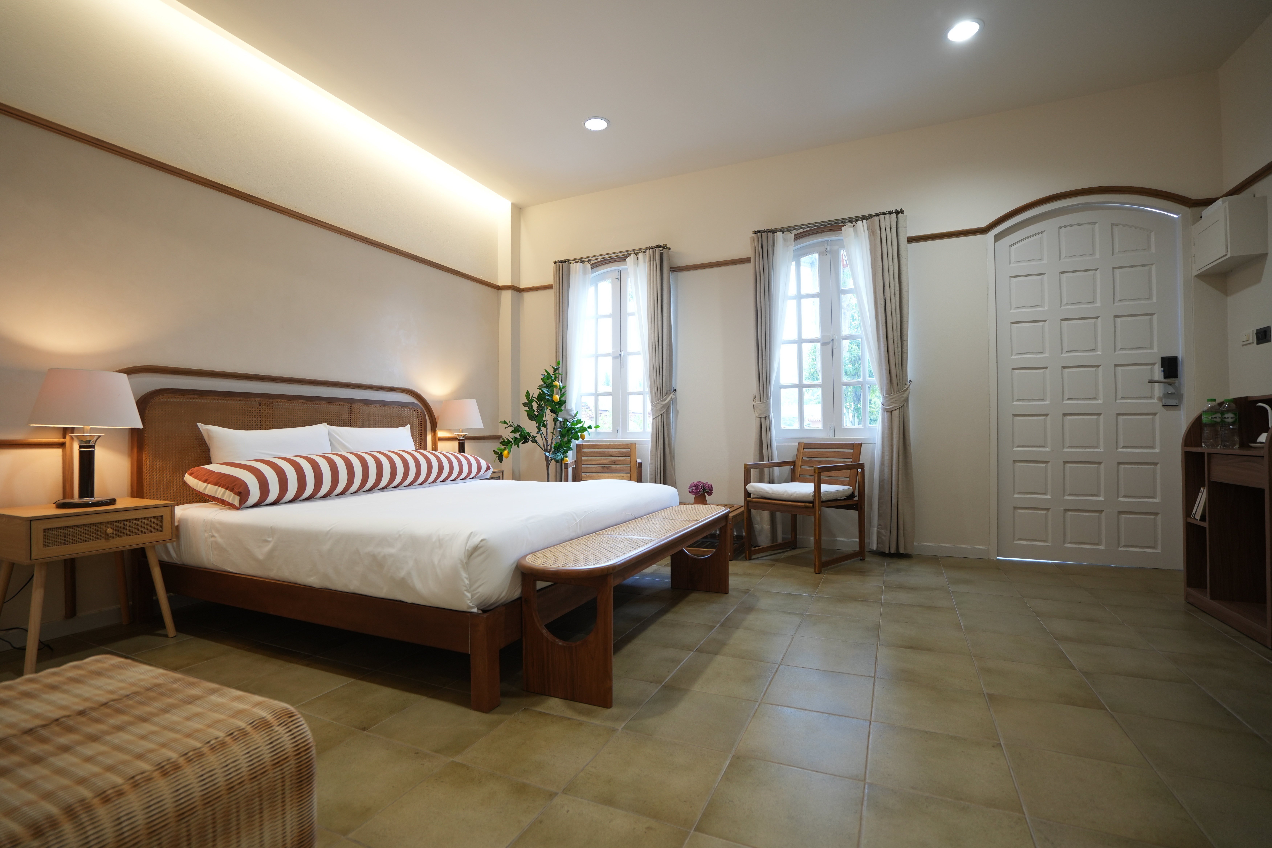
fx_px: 565
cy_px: 424
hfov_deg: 96.7
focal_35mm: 16
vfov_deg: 73.7
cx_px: 636
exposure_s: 1/30
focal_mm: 16
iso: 500
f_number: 4
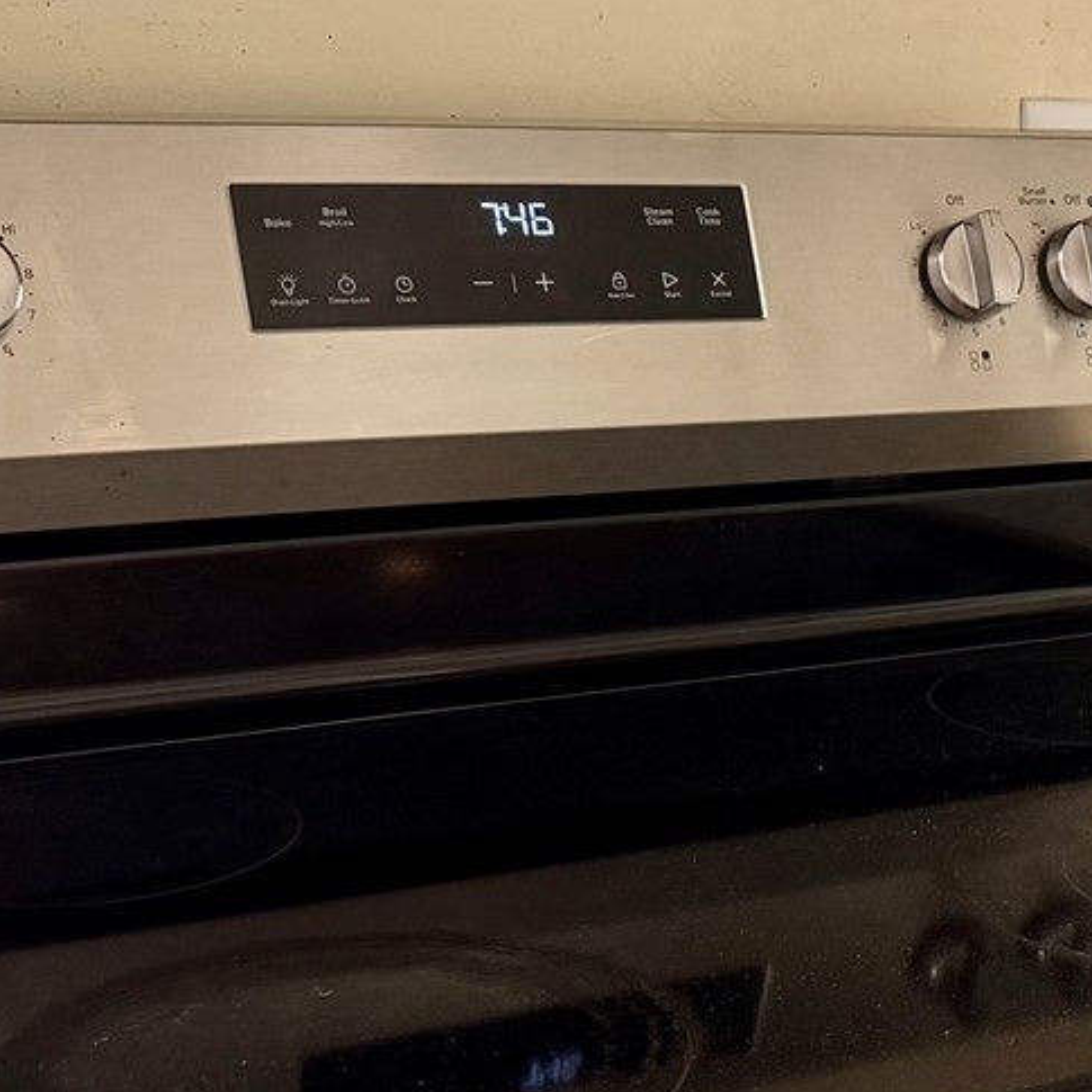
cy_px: 772
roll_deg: -4.2
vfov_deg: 24.5
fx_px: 2498
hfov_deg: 22.9
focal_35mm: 70
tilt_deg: -20.1
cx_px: 1259
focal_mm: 6.76
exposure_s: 1/120
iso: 200
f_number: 1.78
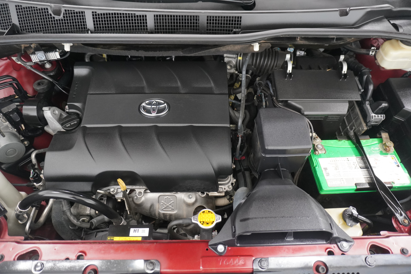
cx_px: 206
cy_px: 137
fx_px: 274
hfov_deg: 73.7
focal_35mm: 24
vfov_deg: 53.2
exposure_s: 1/160
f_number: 3.5
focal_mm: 16
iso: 2000
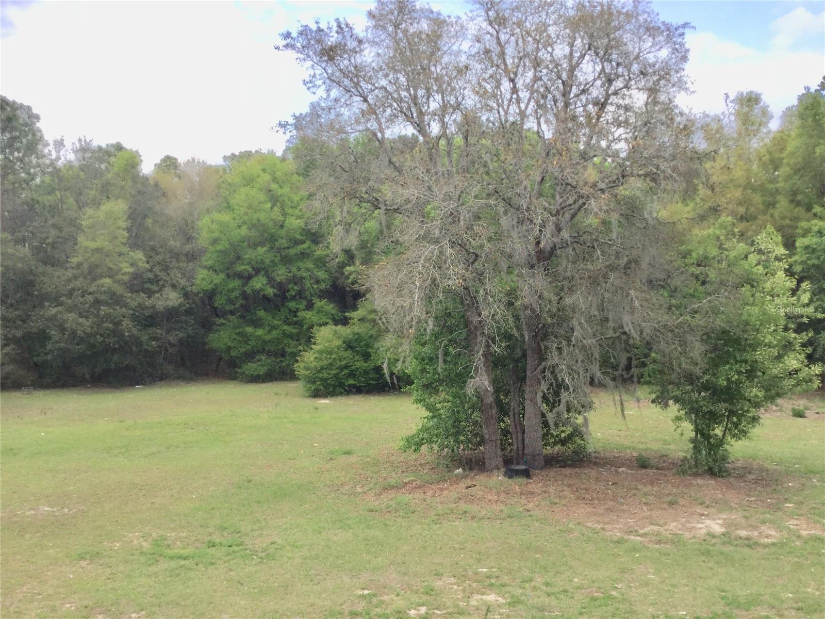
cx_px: 412
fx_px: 739
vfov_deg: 45.4
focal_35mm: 31
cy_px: 310
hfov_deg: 58.4
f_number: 2.4
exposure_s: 1/529
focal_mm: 3.3
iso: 25
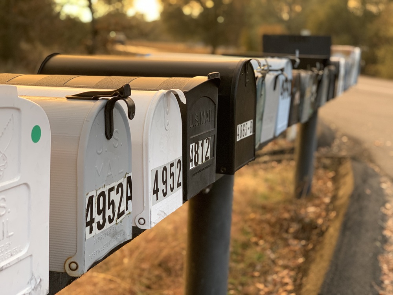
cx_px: 196
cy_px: 148
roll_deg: -4.2
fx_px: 590
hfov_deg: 36.8
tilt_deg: -4.2
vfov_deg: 28.0
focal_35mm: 52
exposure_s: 1/60
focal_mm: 6
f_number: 2.4
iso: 160
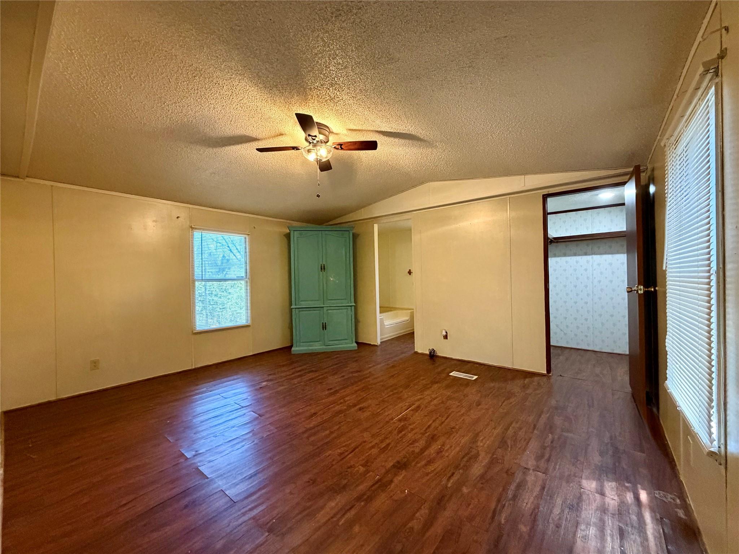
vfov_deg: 85.7
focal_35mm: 14
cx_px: 370
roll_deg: +0.4
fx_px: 299
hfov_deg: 102.1
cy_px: 277
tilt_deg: -0.3
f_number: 2.2
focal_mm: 2.22
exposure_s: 1/60
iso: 500
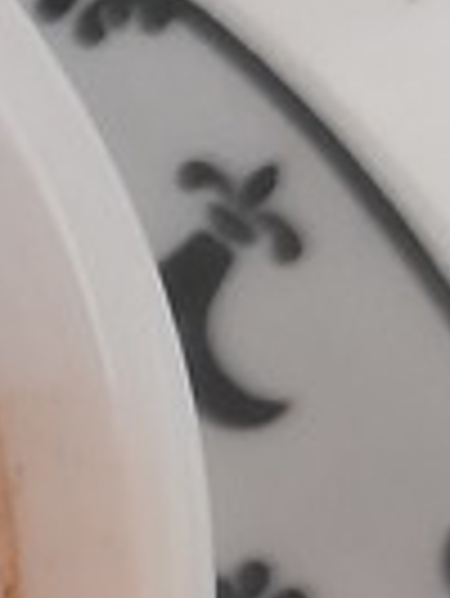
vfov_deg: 11.2
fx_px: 2994
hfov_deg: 7.9
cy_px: 674
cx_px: -688
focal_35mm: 173
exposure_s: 1/25
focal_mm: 4.6
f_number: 2
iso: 640
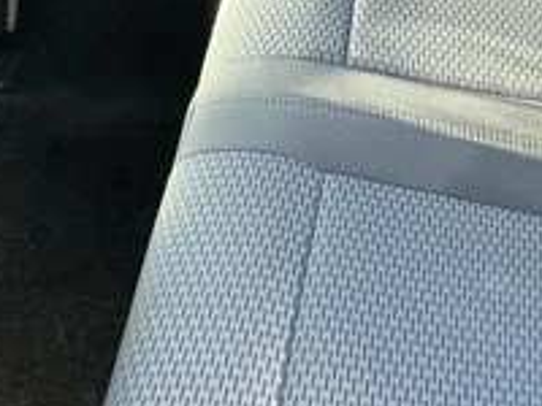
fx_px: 877
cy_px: 395
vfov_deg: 25.0
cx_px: 436
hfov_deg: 33.3
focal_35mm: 56
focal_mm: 3
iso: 100
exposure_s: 1/60
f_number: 1.8
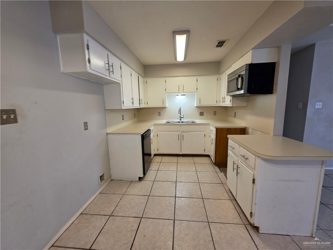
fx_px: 125
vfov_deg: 89.9
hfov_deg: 106.2
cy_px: 125
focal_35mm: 13
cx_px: 166
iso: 160
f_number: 1.9
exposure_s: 1/120
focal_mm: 2.2
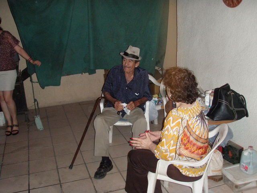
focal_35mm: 38
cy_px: 96
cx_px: 128
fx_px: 282
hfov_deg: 49.0
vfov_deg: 37.7
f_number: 3.5
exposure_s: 1/30
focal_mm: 6.7
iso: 320
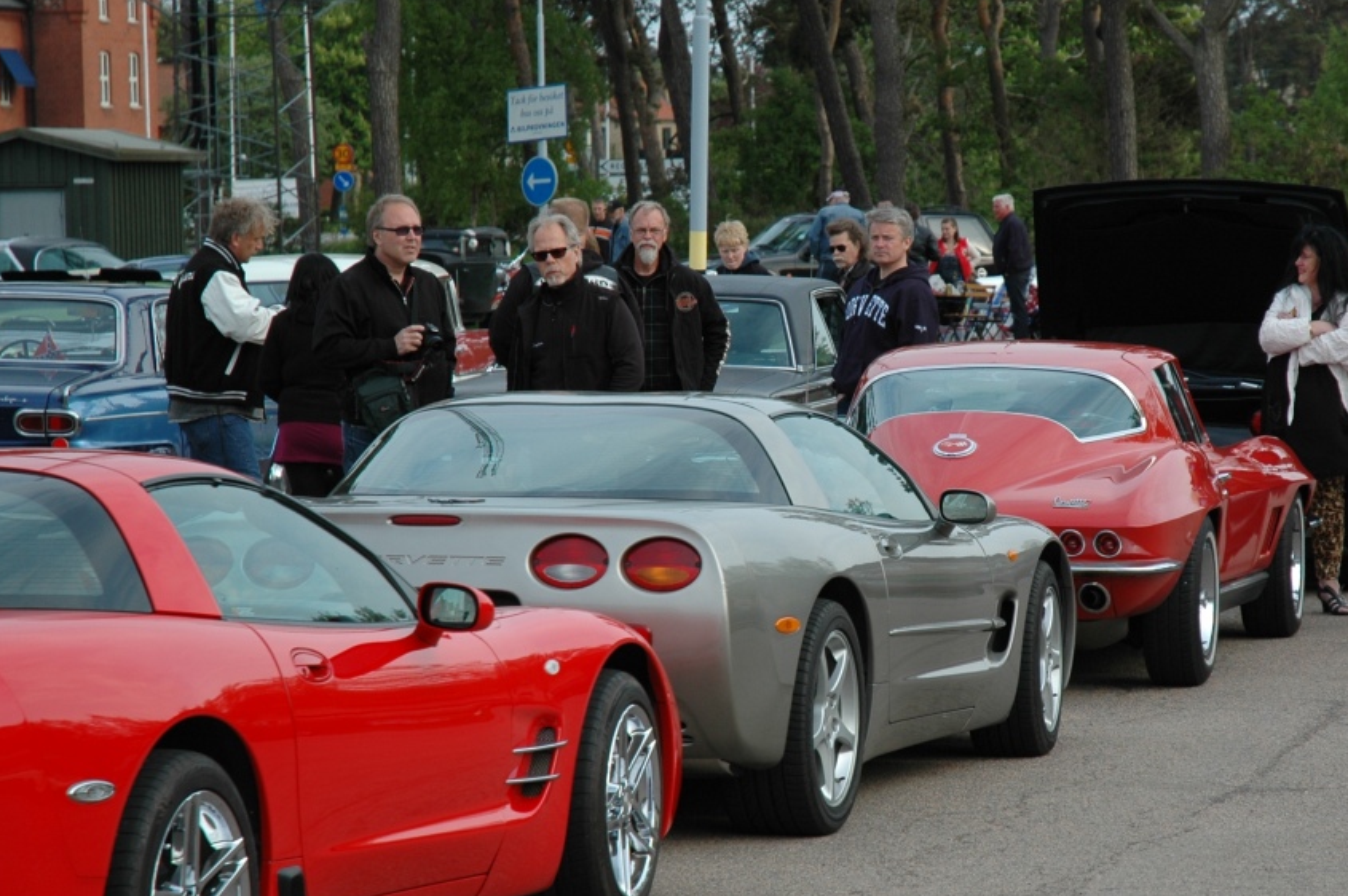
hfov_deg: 12.9
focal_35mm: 159
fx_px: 5949
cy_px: 468
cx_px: 906
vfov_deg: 8.6
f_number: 4.5
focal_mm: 70
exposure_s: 1/500
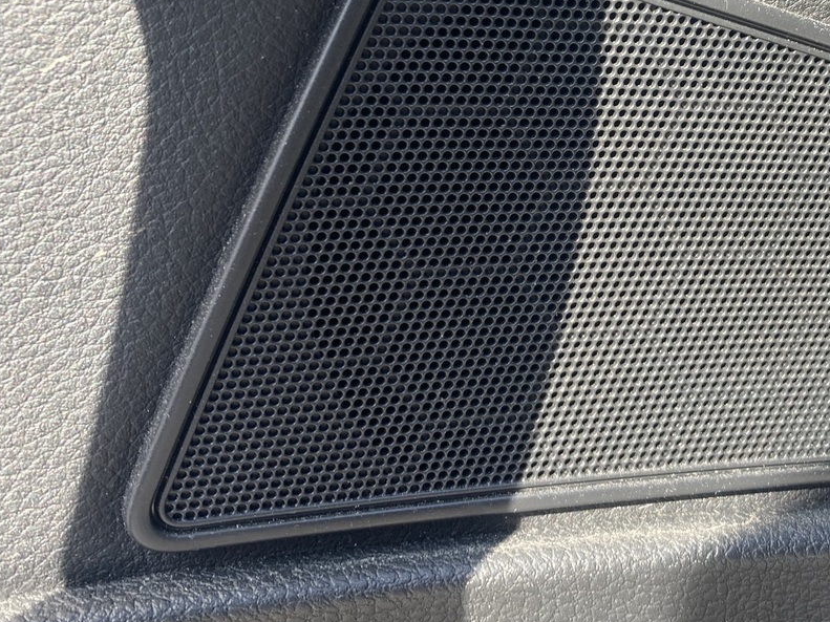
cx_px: 697
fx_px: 1223
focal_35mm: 51
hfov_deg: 35.9
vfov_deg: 28.3
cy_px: 193
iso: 25
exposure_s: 1/121
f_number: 1.8
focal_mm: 3.99
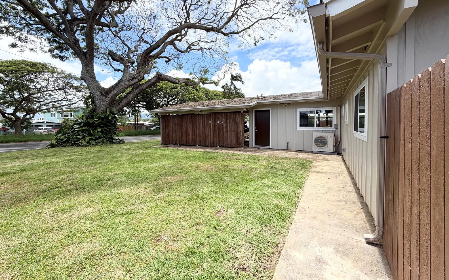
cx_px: 226
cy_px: 129
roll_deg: +0.1
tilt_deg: -0.8
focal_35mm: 15
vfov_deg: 74.6
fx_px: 184
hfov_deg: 101.5
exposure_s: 1/770
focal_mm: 2.22
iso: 25
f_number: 2.2
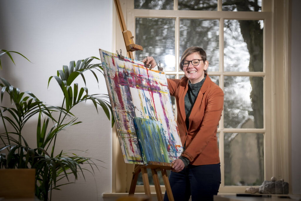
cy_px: 100
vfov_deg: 10.9
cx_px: 150
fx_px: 1054
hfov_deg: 16.3
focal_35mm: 126
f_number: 4.5
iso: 250
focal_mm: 83.8
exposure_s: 1/200
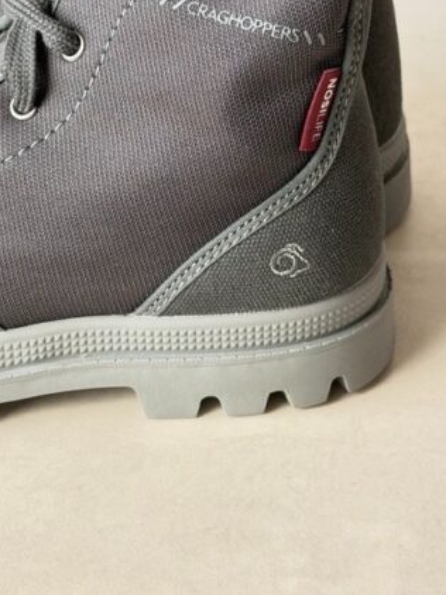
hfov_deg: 16.2
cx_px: 210
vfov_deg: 21.5
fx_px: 1565
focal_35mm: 91
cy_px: 211
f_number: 1.78
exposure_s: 1/60
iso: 200
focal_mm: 6.76
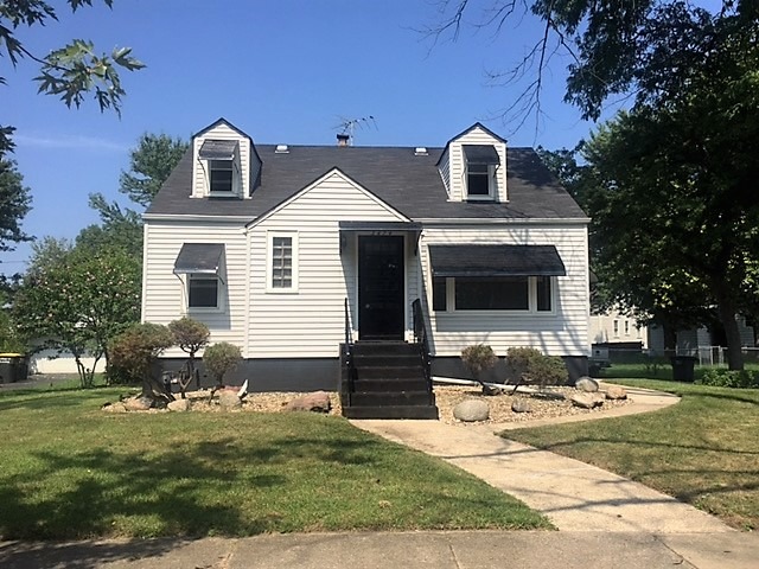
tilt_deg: +5.6
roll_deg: -0.4
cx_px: 380
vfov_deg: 48.2
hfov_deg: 61.7
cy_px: 284
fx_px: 636
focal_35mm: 29
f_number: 2.2
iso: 32
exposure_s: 1/2198
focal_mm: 4.15
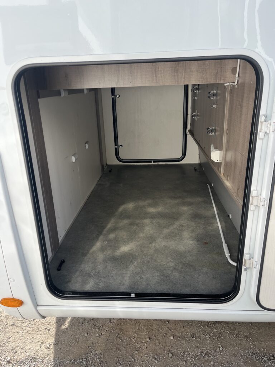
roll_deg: +1.9
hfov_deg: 53.1
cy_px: 184
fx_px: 275
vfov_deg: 67.3
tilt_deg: -20.9
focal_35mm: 26
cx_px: 138
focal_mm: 5.1
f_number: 1.6
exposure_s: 1/951
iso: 50
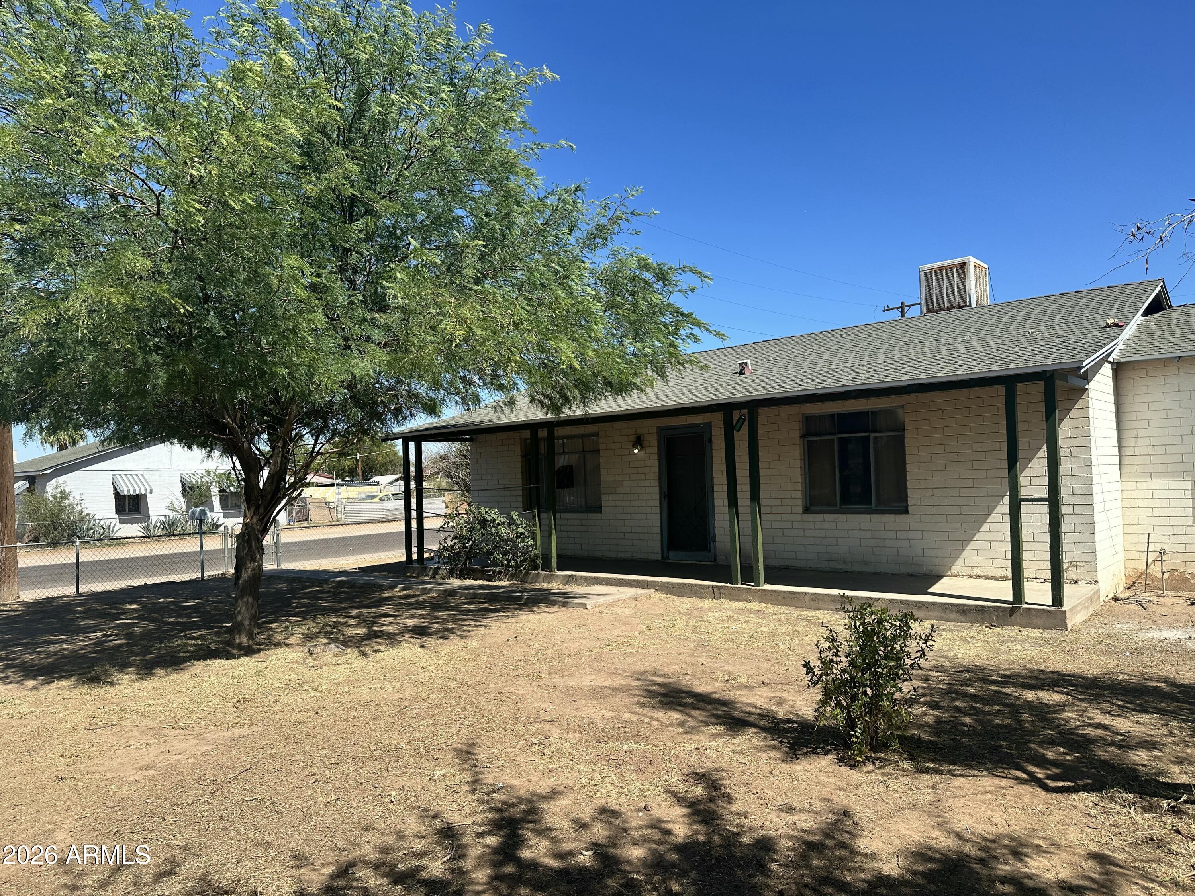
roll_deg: +1.6
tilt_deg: +2.0
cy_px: 448
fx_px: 829
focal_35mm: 24
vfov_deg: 56.8
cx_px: 598
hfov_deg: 71.6
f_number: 1.78
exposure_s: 1/4016
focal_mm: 6.86
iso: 80
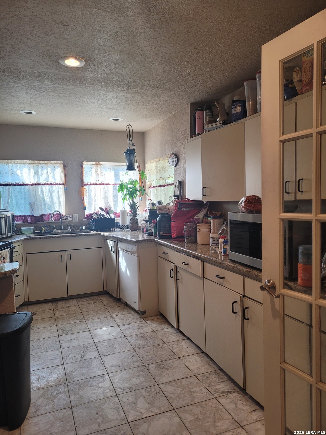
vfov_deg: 67.3
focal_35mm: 26
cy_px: 218
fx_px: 326
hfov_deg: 53.1
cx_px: 163
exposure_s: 1/120
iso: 125
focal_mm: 5.4
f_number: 1.8
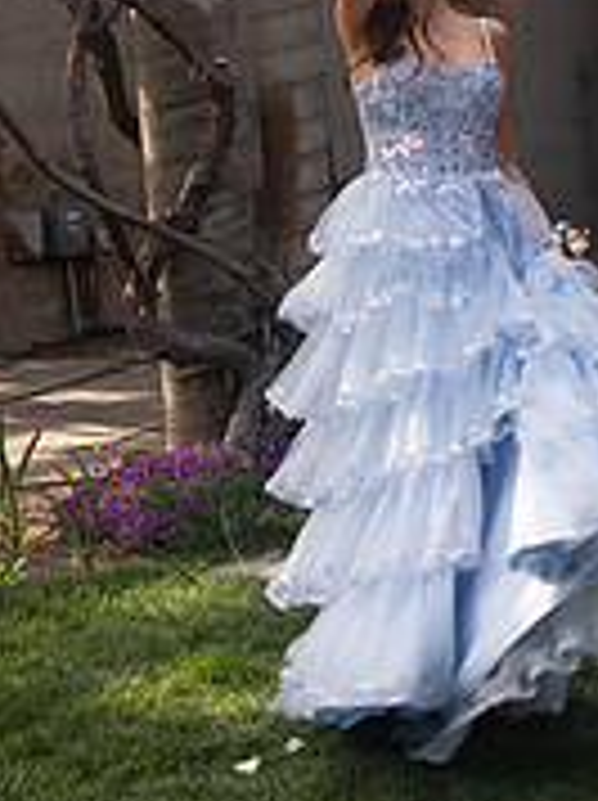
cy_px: 230
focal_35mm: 107
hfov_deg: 13.7
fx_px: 2471
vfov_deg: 18.3
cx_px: 526
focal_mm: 44
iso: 250
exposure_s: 1/125
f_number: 5.6
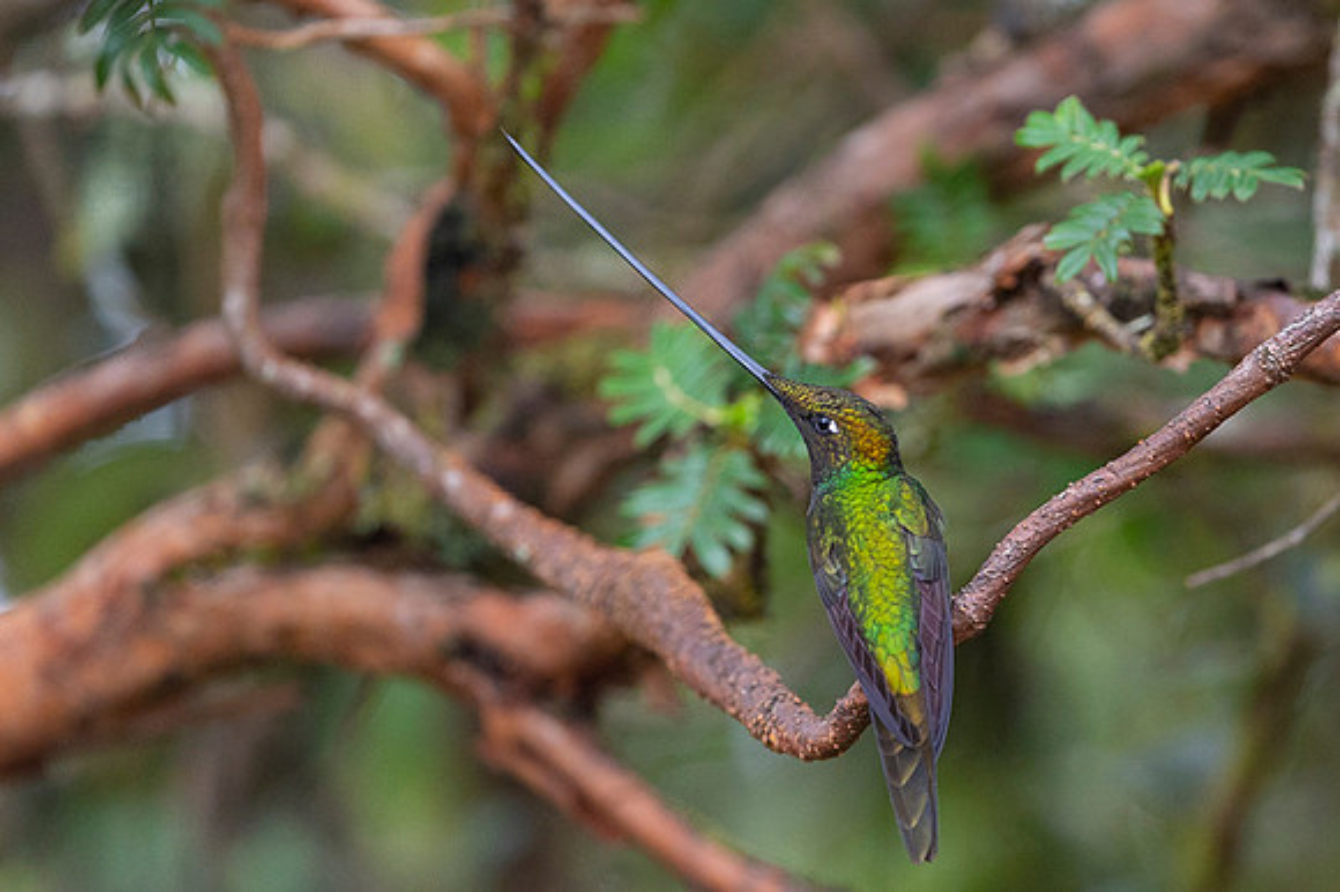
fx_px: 25752
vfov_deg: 2.0
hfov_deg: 3.0
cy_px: 404
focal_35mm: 692
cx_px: 821
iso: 2500
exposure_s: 1/2500
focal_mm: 500
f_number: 4
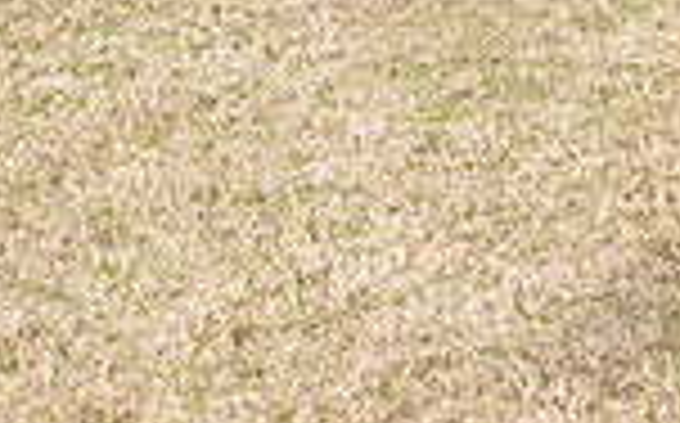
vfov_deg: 8.9
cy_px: -580
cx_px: 288
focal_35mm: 134
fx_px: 2481
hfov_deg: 15.6
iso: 100
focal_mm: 44
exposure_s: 1/400
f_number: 6.3
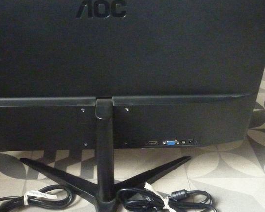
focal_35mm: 45
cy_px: 132
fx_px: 353
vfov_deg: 33.3
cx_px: 126
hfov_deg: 41.1
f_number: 3.3
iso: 800
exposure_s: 1/13
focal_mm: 4.1
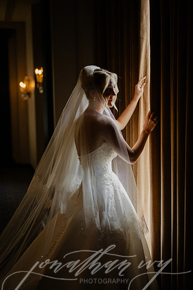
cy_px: 145
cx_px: 96
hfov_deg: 27.0
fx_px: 402
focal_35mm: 50
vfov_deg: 39.6
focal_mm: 50
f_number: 2
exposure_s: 1/50
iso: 100
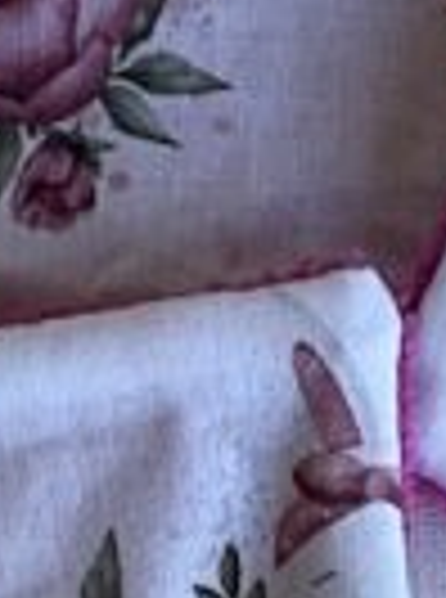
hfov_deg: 6.6
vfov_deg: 8.6
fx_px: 3867
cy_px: -436
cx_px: 293
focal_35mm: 224
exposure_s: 1/100
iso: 20
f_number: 1.8
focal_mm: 3
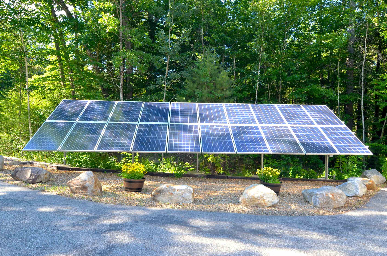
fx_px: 279
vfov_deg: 49.3
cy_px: 132
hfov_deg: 69.5
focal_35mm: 26
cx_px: 193
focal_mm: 16
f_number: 6.3
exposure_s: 1/160
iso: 400
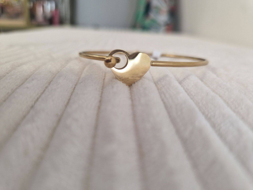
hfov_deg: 73.9
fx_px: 168
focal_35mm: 23
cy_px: 95
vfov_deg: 58.9
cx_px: 126
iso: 250
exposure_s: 1/100
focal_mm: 5.4
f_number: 1.8
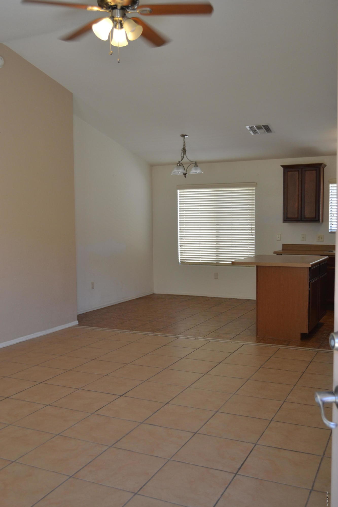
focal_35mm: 33
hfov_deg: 40.0
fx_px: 465
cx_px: 169
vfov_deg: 57.2
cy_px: 254
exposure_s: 1/80
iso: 400
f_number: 4.5
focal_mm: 22
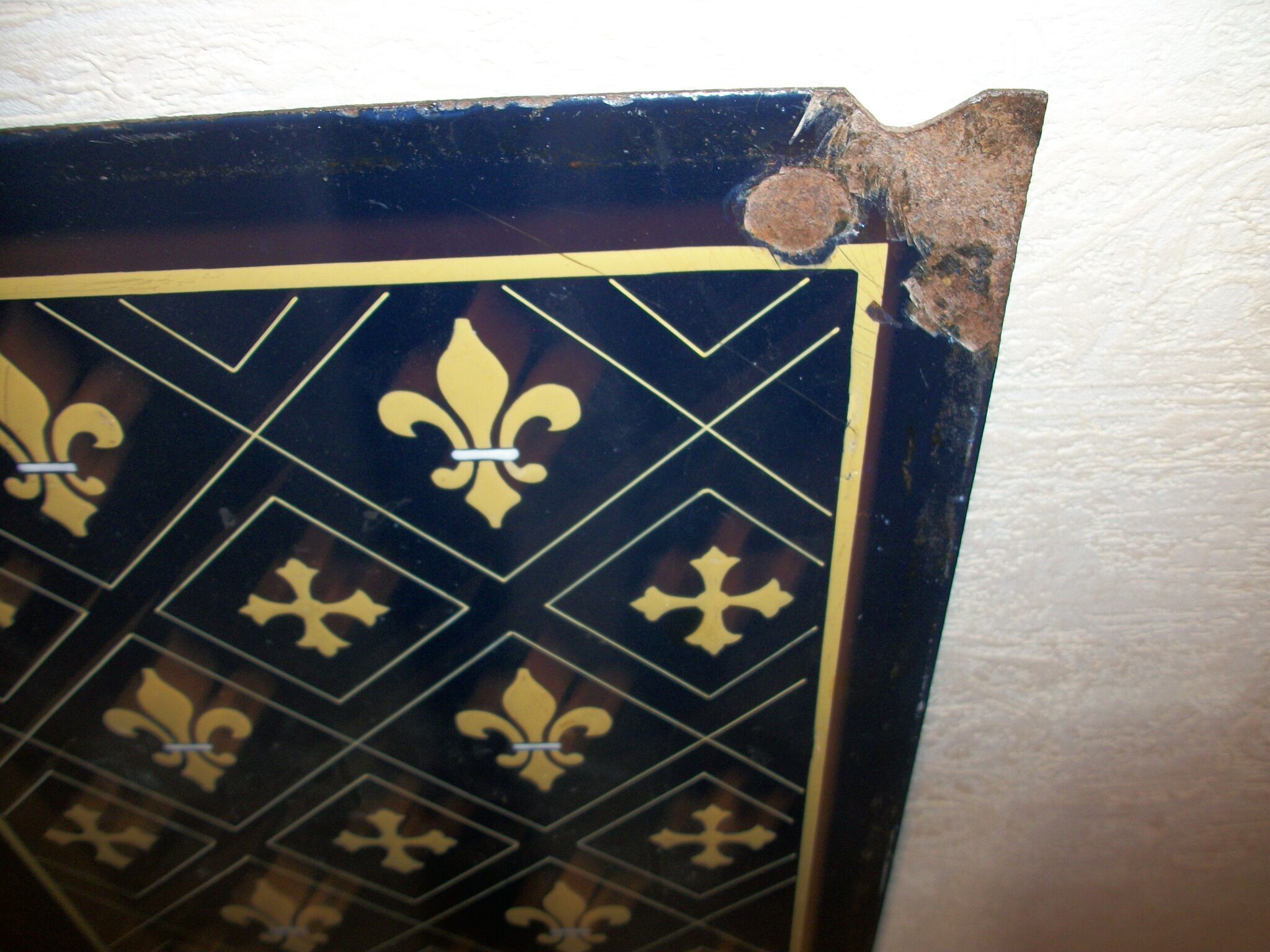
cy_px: 476
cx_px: 635
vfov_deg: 44.2
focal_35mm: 32
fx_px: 1174
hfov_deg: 56.8
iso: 80
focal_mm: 5.7
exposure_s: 1/30
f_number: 2.9
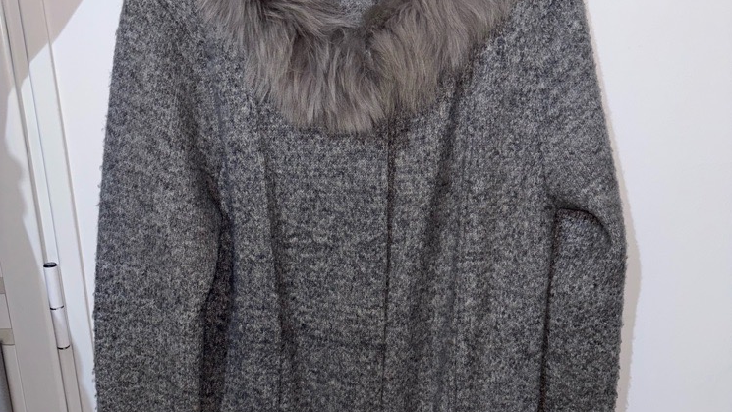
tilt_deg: -20.1
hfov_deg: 52.8
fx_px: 738
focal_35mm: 38
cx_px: 367
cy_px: 269
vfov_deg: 31.0
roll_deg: +0.1
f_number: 1.6
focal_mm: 5.96
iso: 80
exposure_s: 1/15
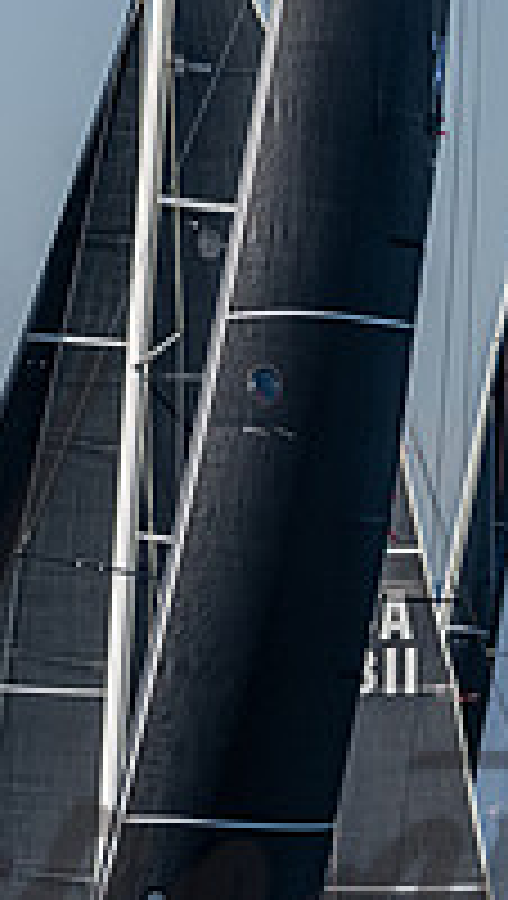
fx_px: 18019
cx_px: 29
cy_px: 621
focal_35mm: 755
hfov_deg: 1.6
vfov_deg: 2.9
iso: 400
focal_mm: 185
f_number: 5
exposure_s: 1/4000
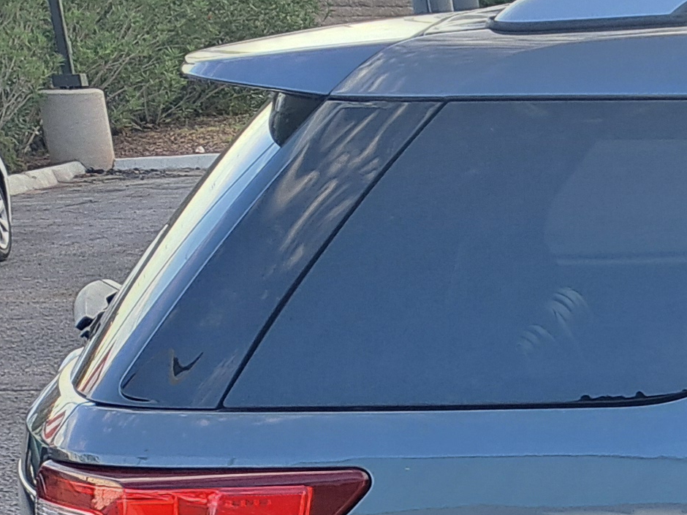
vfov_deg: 11.9
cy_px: 807
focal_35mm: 118
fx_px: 2342
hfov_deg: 13.2
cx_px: 1575
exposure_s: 1/120
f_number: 1.8
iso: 50
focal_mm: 5.23
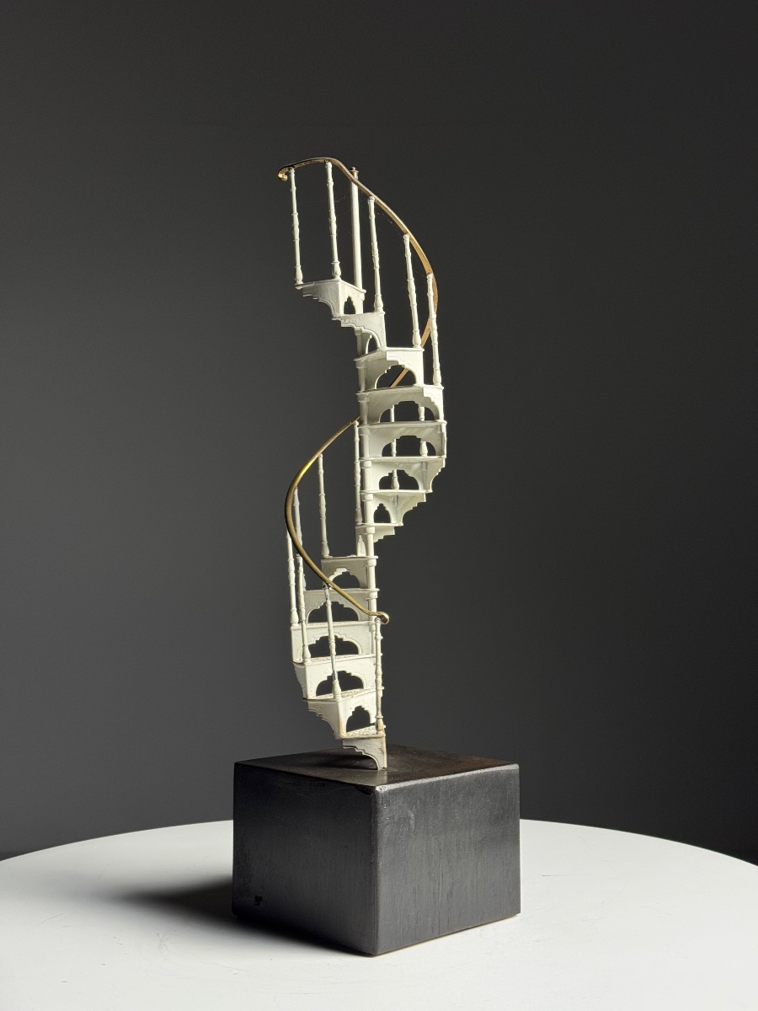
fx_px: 1401
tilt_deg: +1.8
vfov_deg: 39.7
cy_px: 506
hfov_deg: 30.3
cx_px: 379
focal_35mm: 48
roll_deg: +1.4
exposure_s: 1/50
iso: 100
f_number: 1.78
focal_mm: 6.76
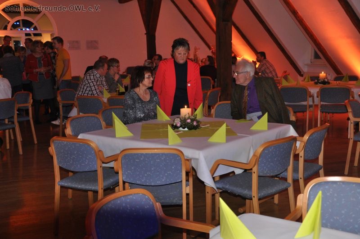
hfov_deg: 41.2
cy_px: 120
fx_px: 479
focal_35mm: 48
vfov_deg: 28.0
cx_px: 180
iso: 800
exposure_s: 1/60
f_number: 4.2
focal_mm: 32
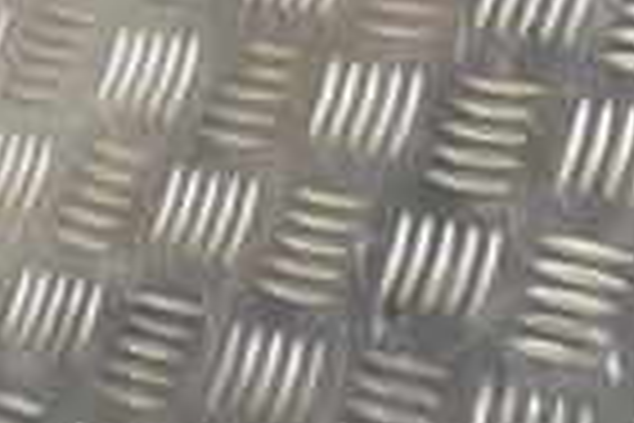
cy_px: -225
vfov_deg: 9.5
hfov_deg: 14.0
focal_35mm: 140
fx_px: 2465
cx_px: -211
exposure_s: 1/250
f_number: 8
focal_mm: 22
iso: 3200
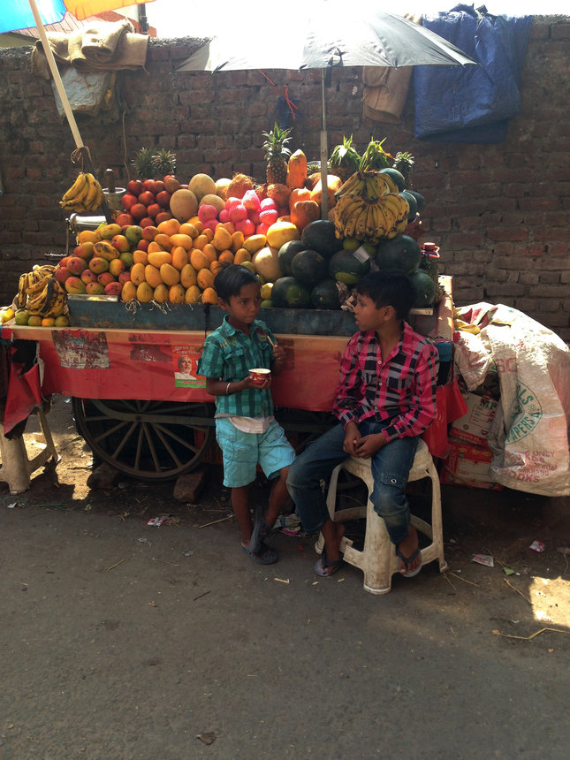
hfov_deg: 42.9
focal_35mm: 33
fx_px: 725
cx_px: 285
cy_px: 380
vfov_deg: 55.4
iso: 50
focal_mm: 4.12
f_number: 2.4
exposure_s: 1/271
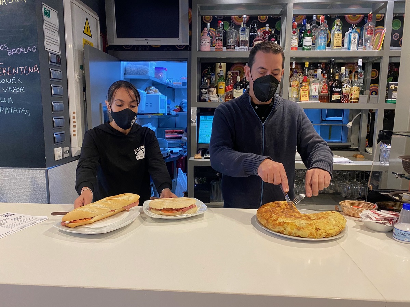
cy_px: 154
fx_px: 308
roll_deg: -1.5
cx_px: 205
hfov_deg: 67.3
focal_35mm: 26
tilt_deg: -6.9
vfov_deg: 53.1
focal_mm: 4.25
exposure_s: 1/50
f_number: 1.8
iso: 160
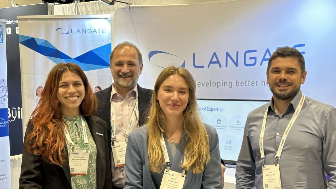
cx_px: 168
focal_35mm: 53
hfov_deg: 39.2
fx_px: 472
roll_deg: -0.3
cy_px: 124
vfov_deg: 22.5
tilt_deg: -5.8
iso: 125
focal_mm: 6.86
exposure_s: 1/60
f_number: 1.78
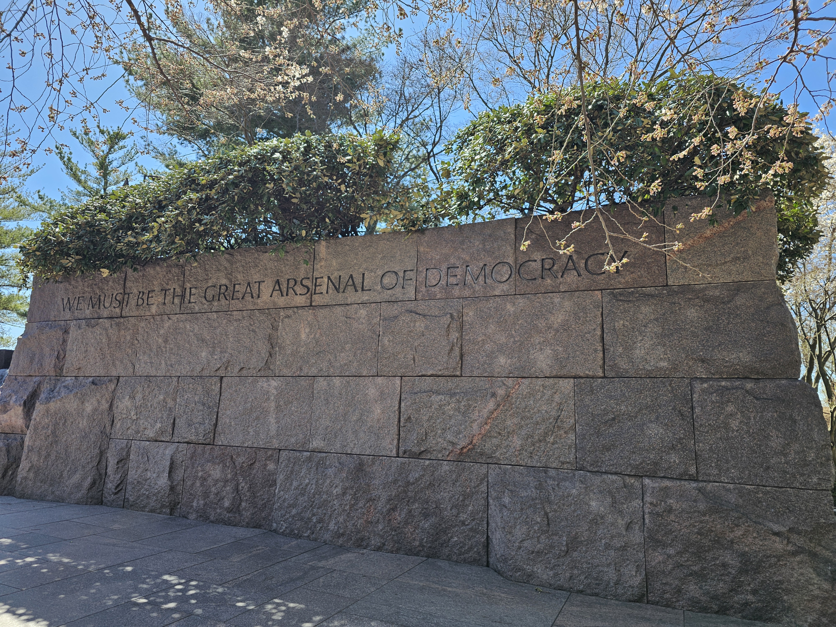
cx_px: 418
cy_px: 314
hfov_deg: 73.9
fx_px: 555
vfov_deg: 58.9
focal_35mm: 23
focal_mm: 6.3
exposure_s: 1/219
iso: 10
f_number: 1.7
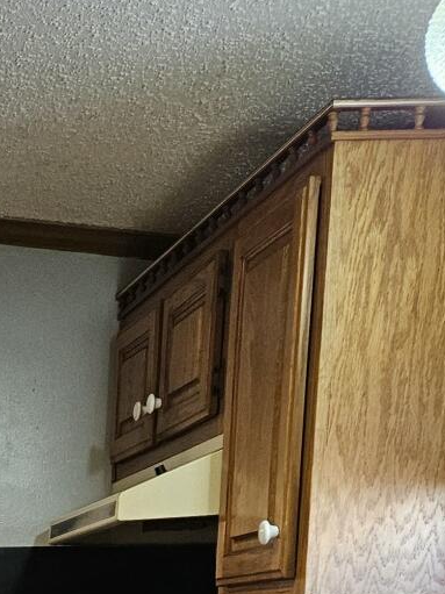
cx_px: -368
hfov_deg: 14.4
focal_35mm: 90
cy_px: 842
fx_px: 1543
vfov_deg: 19.5
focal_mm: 5.4
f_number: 1.8
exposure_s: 1/120
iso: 320
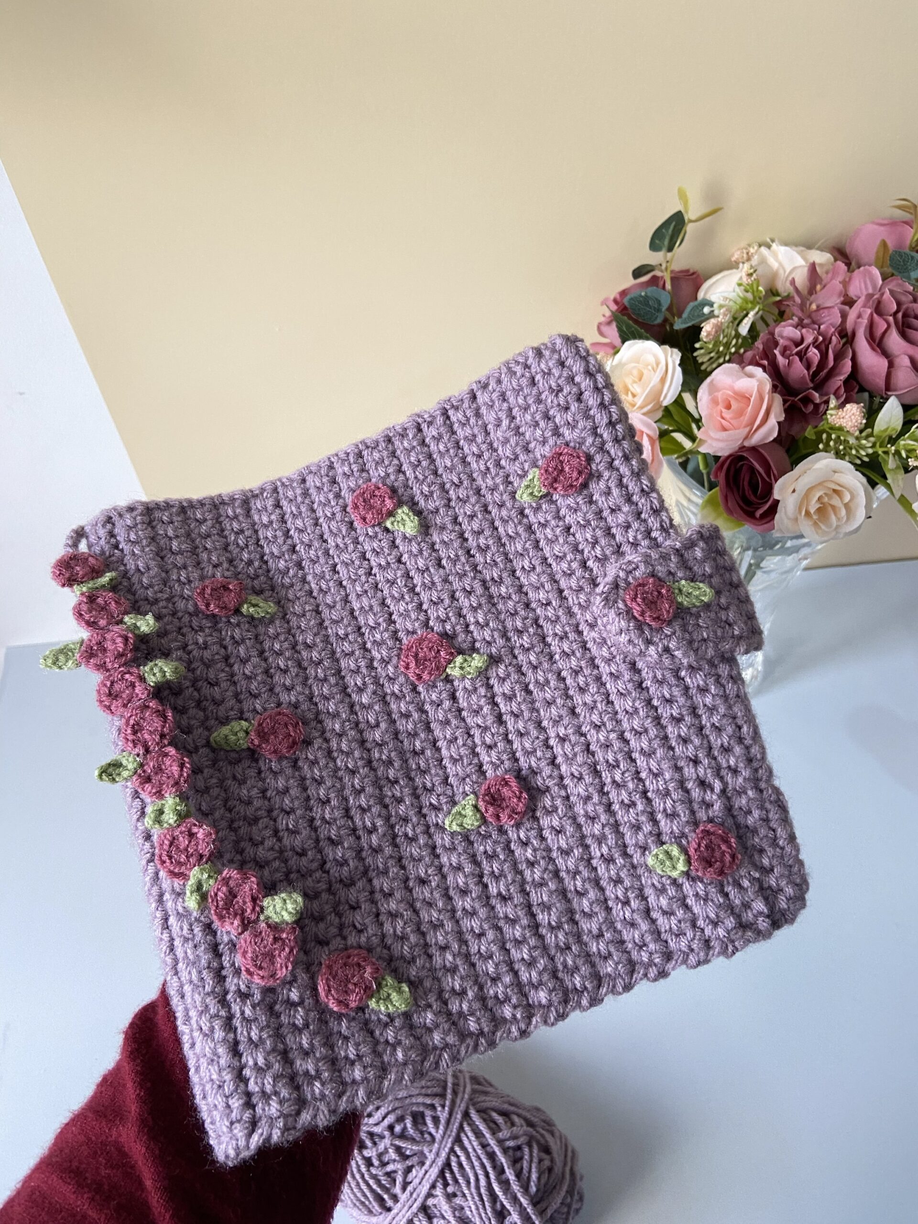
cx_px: 459
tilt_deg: -52.1
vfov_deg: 67.3
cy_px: 612
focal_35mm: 26
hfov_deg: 53.1
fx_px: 919
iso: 125
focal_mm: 4.25
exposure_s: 1/66
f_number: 1.8
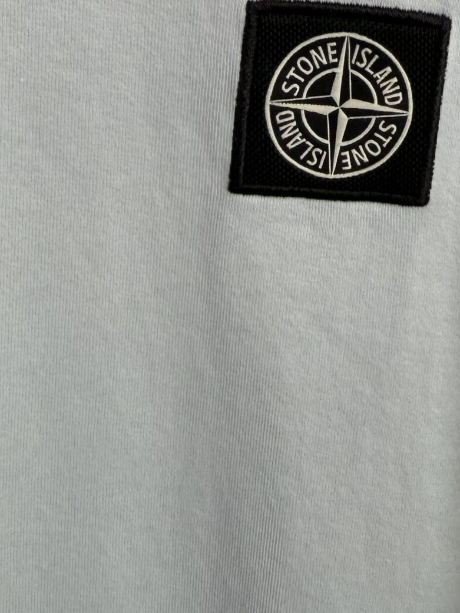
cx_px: 366
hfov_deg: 24.4
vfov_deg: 29.8
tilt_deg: -7.1
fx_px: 1045
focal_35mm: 59
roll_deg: +0.6
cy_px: -42
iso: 125
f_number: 2.2
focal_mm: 2.22
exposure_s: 1/121
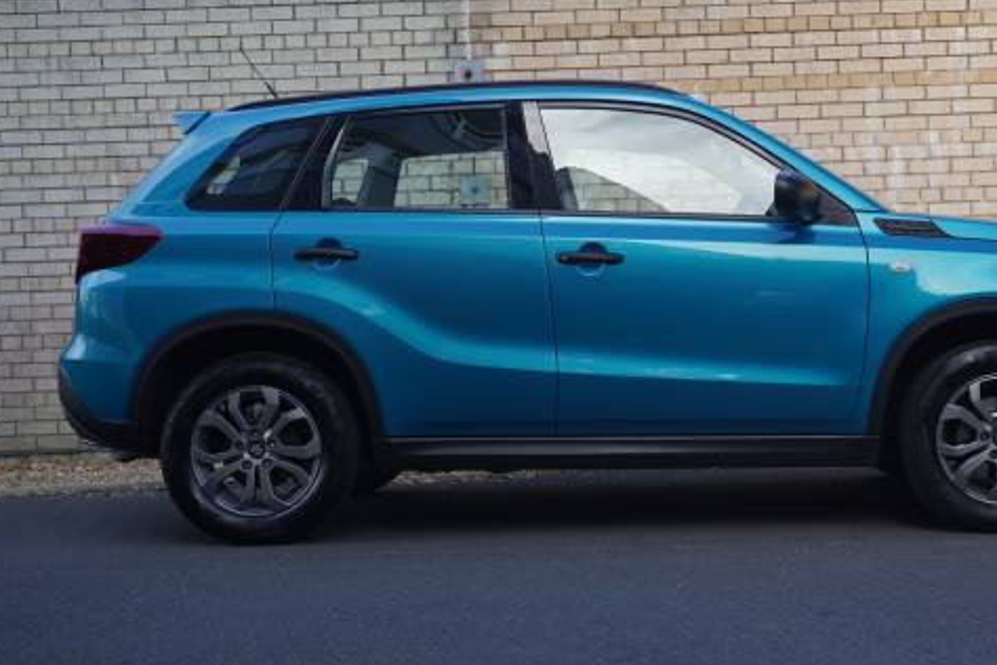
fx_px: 1514
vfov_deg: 24.8
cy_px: 311
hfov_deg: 36.2
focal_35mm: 55
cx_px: 627
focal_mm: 27
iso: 100
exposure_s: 1/80
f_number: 5
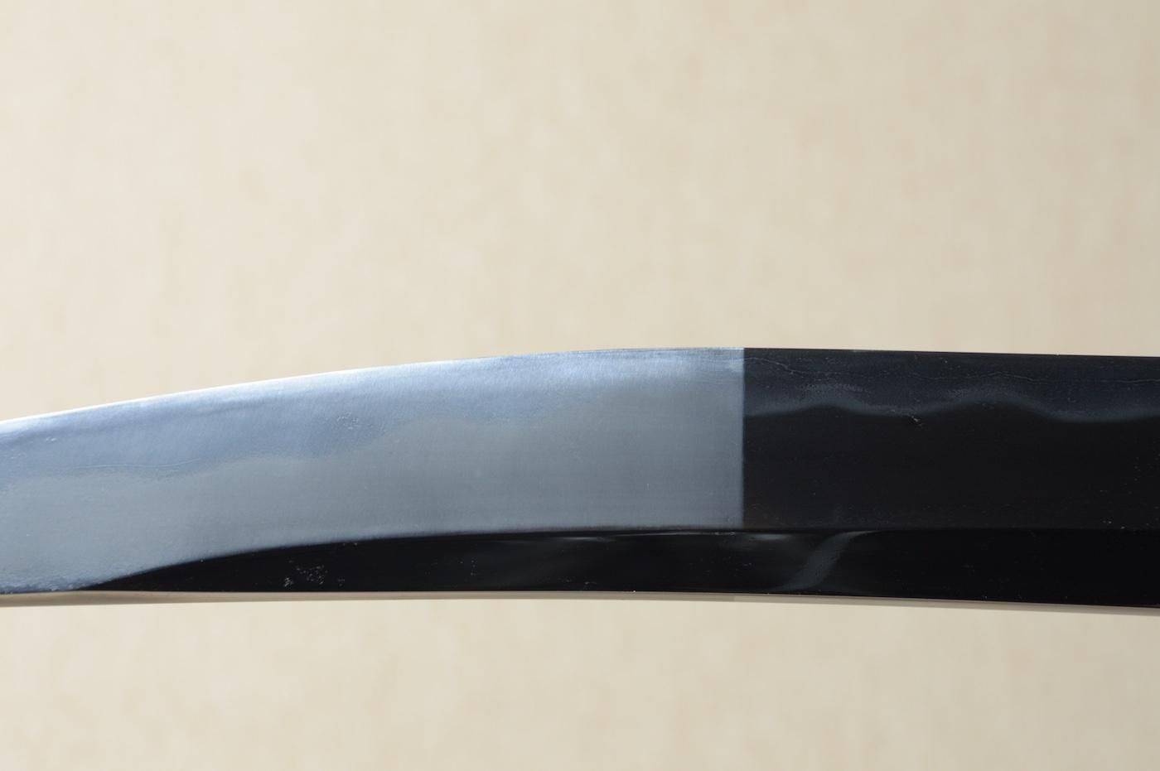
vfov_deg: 10.1
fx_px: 4346
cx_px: 580
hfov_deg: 15.2
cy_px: 386
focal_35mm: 135
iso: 400
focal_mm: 90
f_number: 11
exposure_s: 1/2
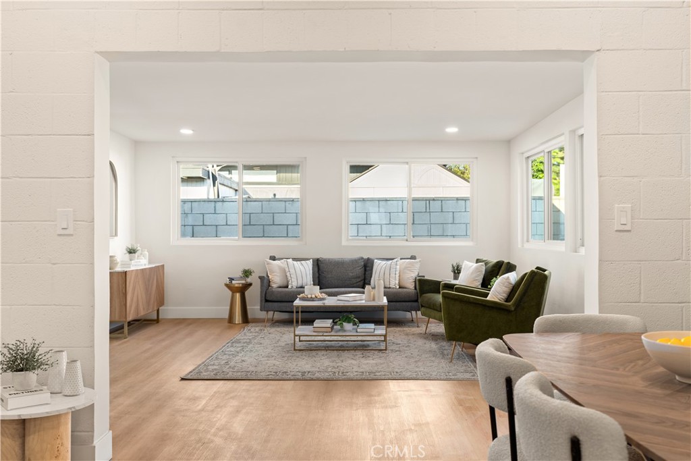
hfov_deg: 55.8
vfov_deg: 38.9
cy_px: 230
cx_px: 346
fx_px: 653
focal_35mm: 34
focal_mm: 34
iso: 320
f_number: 5.6
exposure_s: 1/8
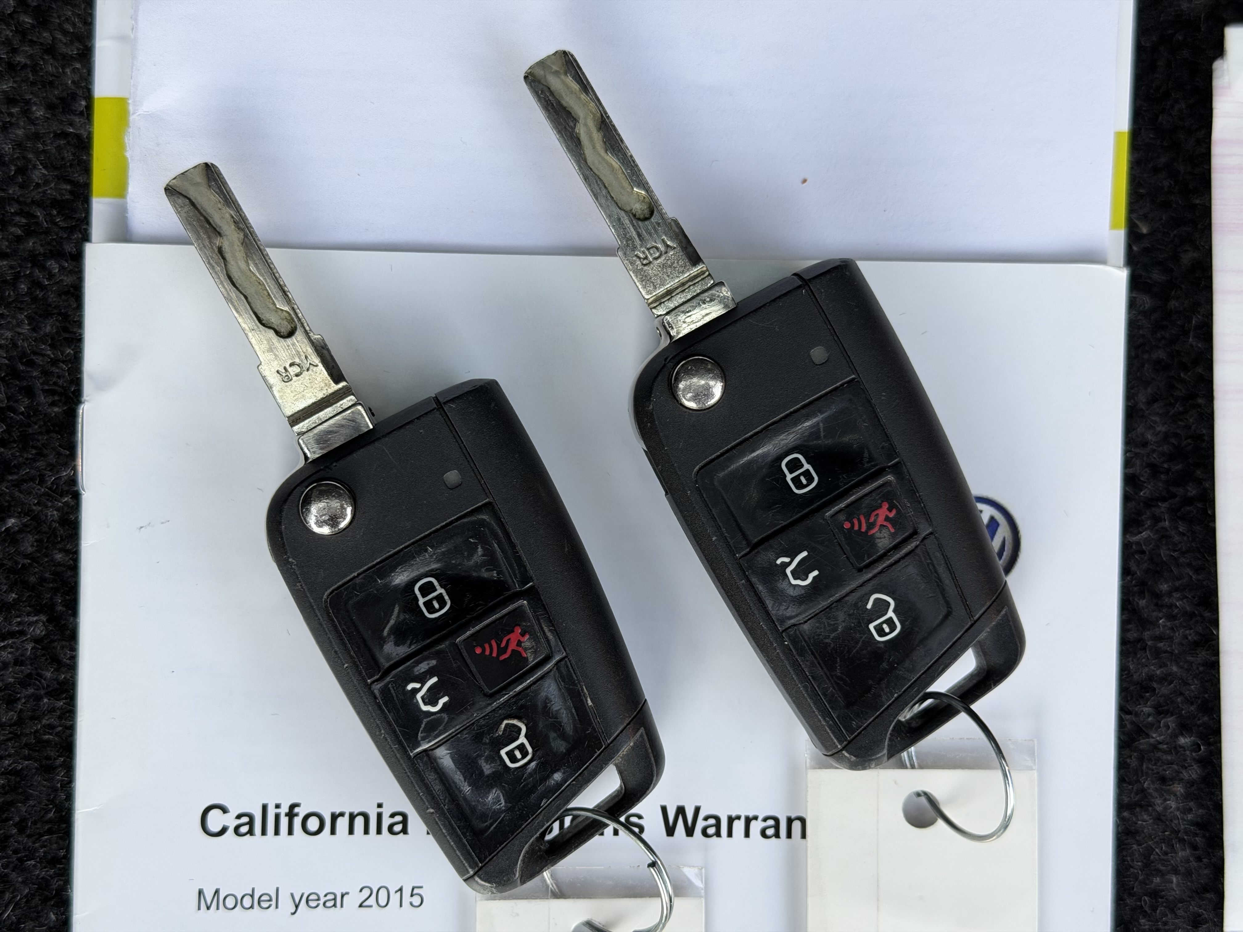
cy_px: 466
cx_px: 622
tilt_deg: -84.3
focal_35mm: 48
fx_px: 1724
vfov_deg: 30.3
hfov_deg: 39.7
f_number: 1.78
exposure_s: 1/60
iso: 125
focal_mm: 6.76
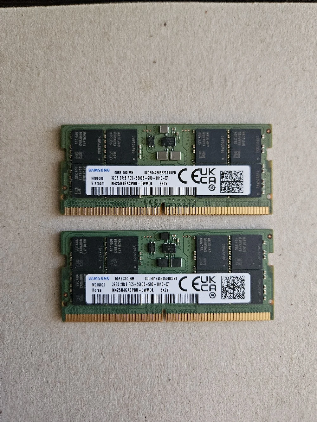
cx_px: 158
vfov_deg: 73.9
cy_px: 211
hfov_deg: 58.9
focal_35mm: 23
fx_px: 281
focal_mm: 5.4
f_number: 1.8
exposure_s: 1/25.1
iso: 500
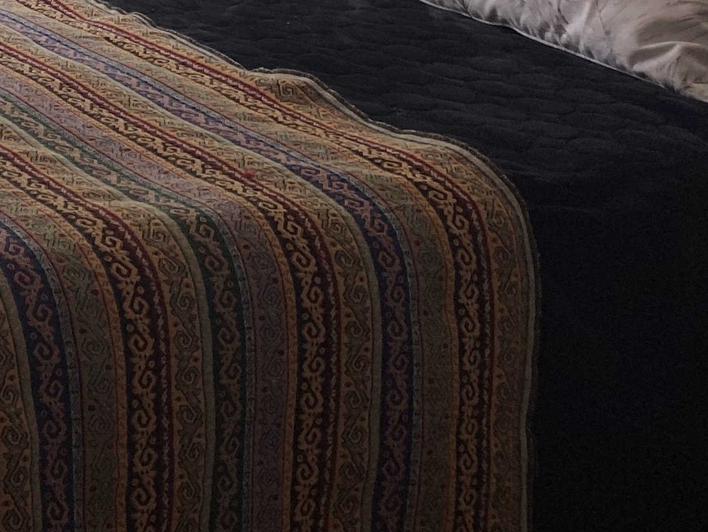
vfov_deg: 15.2
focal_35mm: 92
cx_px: -158
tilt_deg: -9.0
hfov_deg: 19.9
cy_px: -200
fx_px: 1882
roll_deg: -3.4
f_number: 1.8
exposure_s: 1/122
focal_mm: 4.25
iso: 64
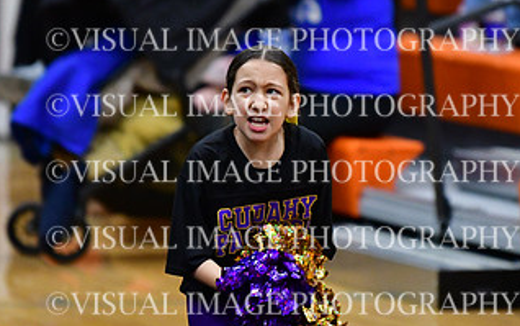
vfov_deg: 2.4
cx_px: 283
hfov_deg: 3.8
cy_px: 138
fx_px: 7911
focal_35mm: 558
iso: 4000
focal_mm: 200
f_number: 2.8
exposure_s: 1/800
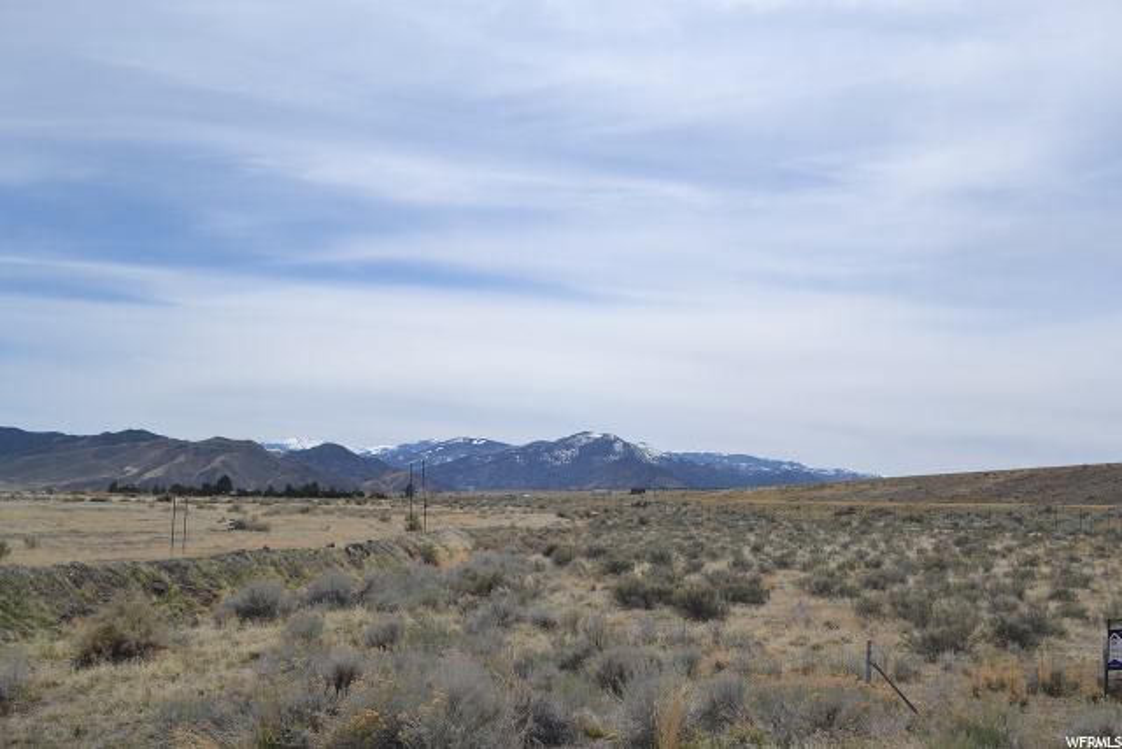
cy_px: 374
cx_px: 561
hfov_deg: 53.1
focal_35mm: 36
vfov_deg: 36.9
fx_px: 1122
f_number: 8
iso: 100
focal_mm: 24
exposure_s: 1/500
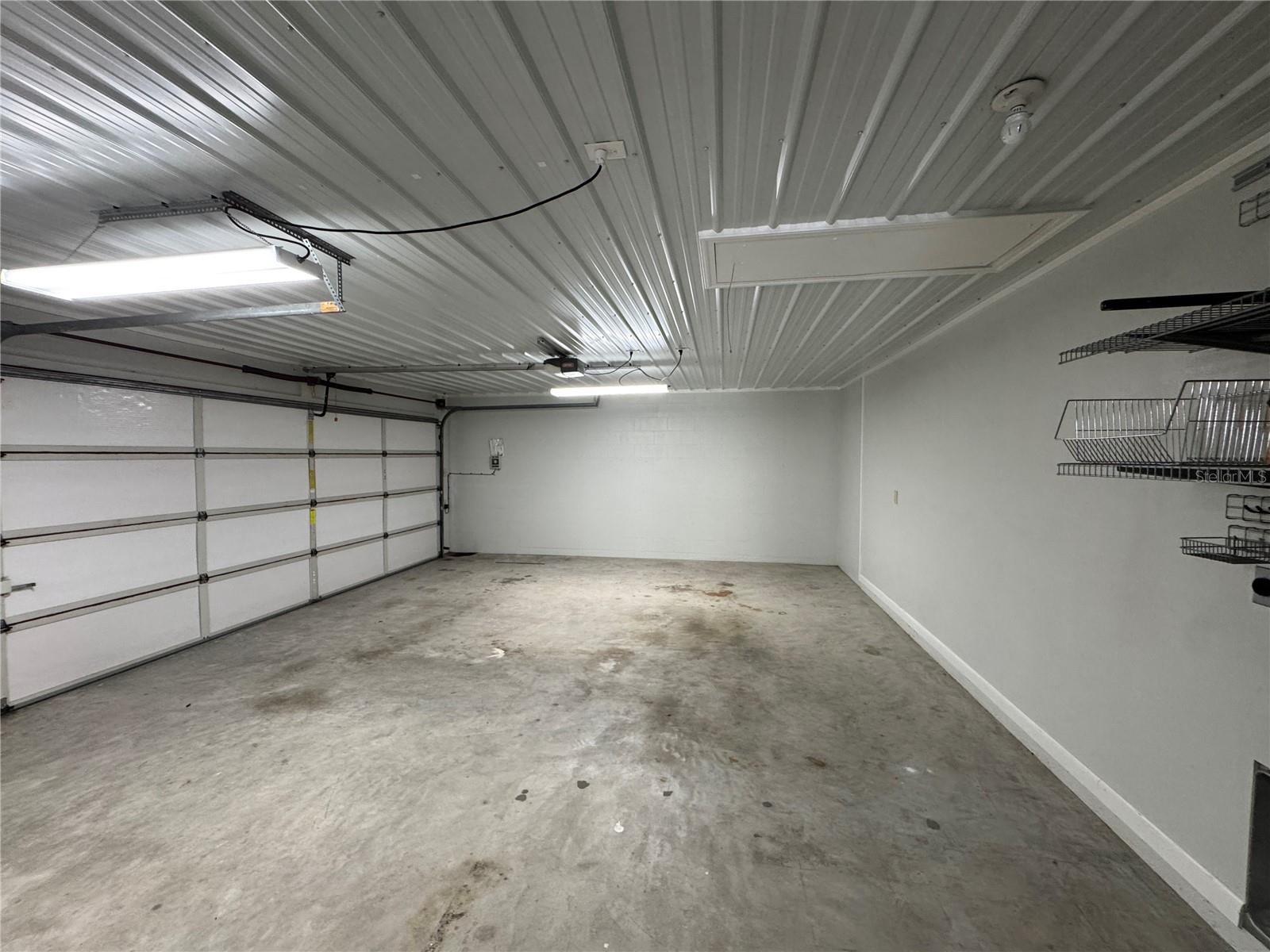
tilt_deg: -2.7
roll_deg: -0.5
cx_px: 635
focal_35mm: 14
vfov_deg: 85.7
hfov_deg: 102.1
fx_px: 514
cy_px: 476
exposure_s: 1/60
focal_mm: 2.22
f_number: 2.2
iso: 250
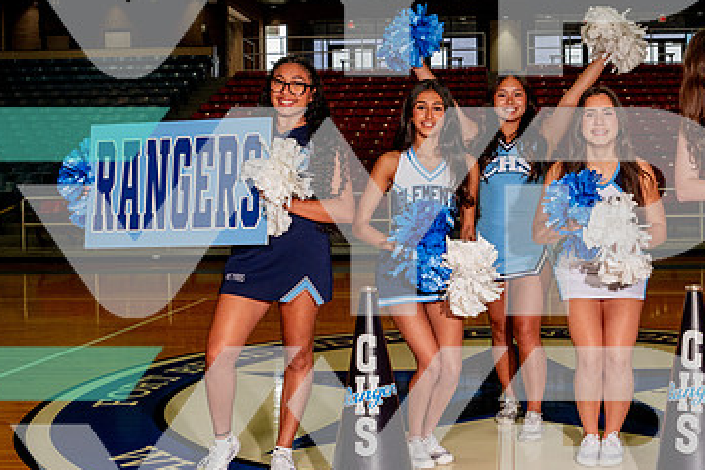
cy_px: 212
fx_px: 1018
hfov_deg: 37.8
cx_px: 466
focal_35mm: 52
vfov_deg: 26.0
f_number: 7.1
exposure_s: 1/320
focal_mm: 32
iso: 800
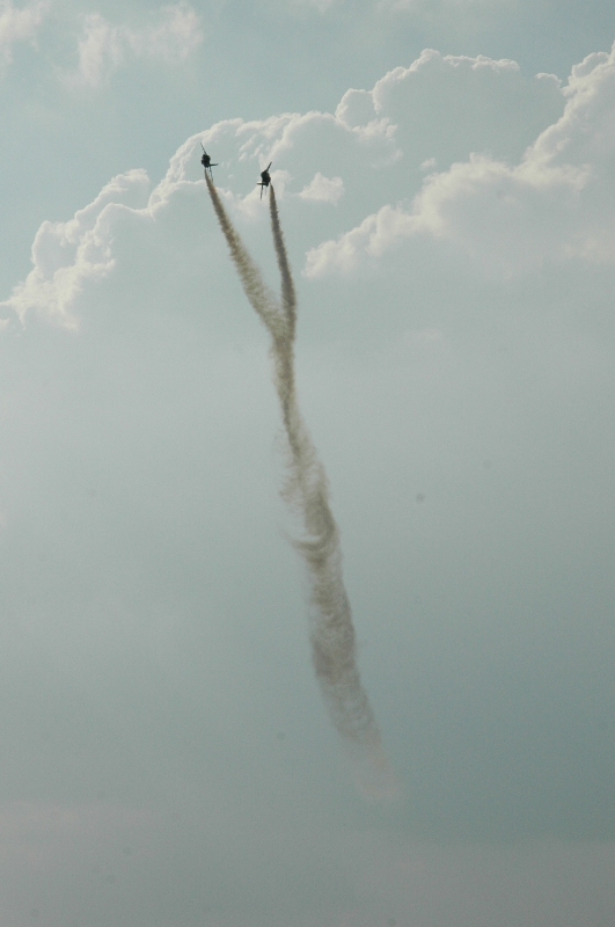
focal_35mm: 105
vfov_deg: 19.5
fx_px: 2699
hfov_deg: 13.0
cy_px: 464
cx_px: 308
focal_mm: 70
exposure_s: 1/800
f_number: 14
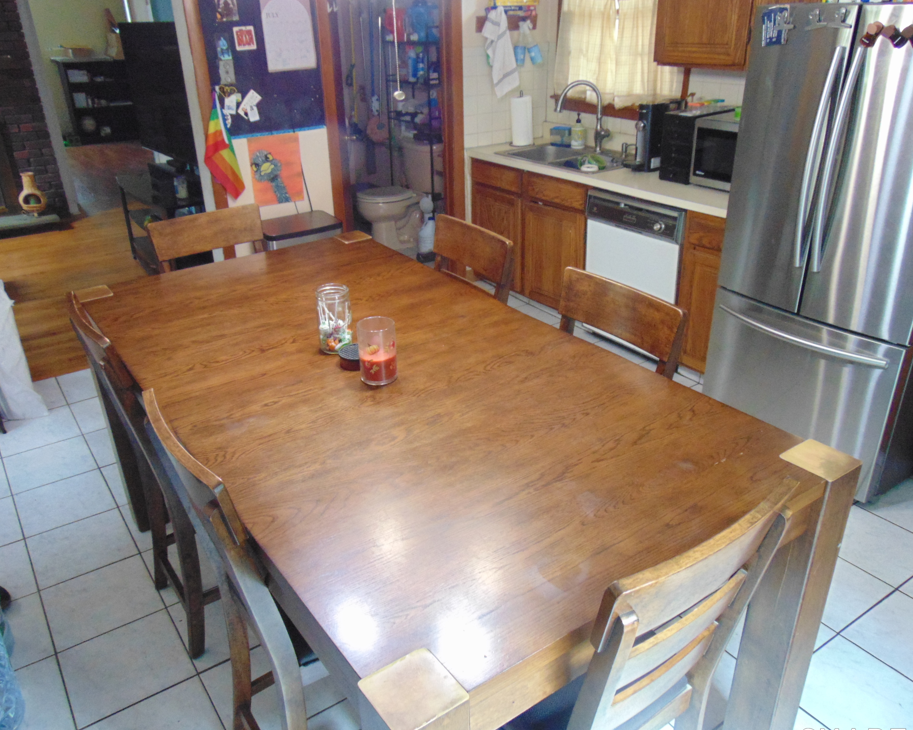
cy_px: 376
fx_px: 730
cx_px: 446
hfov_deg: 64.1
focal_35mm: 27
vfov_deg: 53.2
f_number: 3
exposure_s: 1/25
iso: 400
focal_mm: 4.5
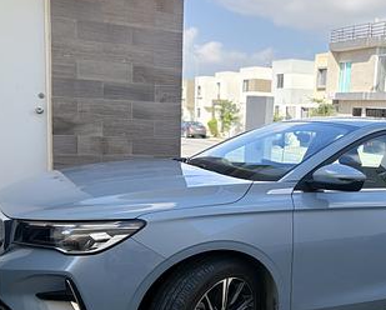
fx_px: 469
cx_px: 286
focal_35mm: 41
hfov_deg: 43.4
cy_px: 177
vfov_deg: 36.5
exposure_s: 1/2747
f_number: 1.6
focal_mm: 5.96
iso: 50
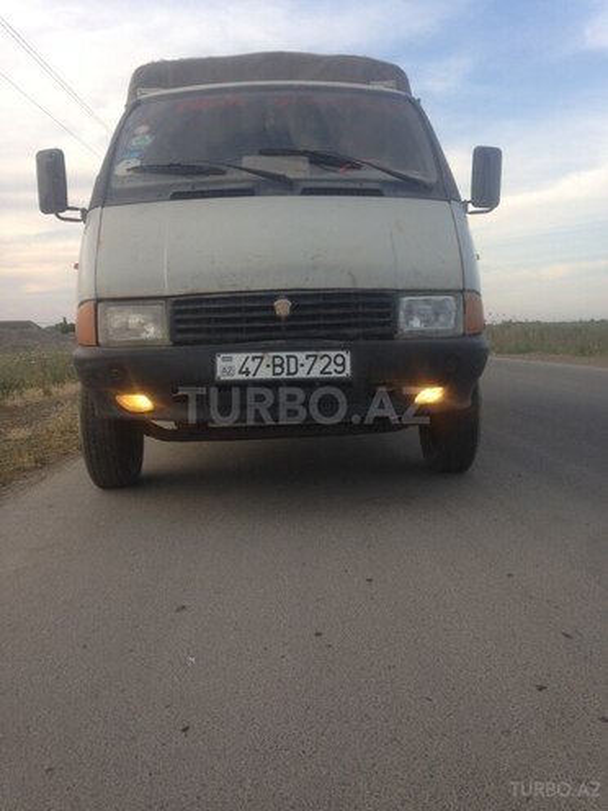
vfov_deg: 55.4
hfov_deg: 42.9
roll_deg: +0.5
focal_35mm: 33
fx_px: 773
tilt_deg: -3.7
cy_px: 406
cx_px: 304
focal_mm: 4.12
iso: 50
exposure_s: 1/299
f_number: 2.4
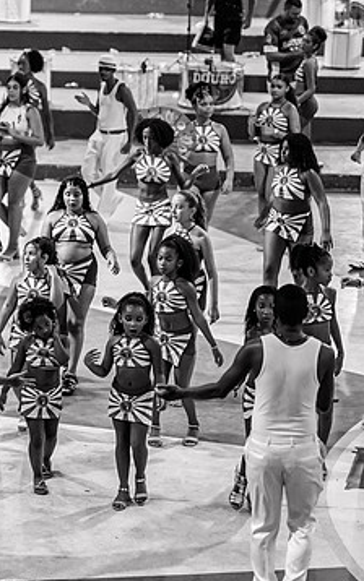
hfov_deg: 10.4
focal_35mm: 124
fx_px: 1967
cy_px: 299
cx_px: -46
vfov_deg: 16.8
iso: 800
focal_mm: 50
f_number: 1.2
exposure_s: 1/500
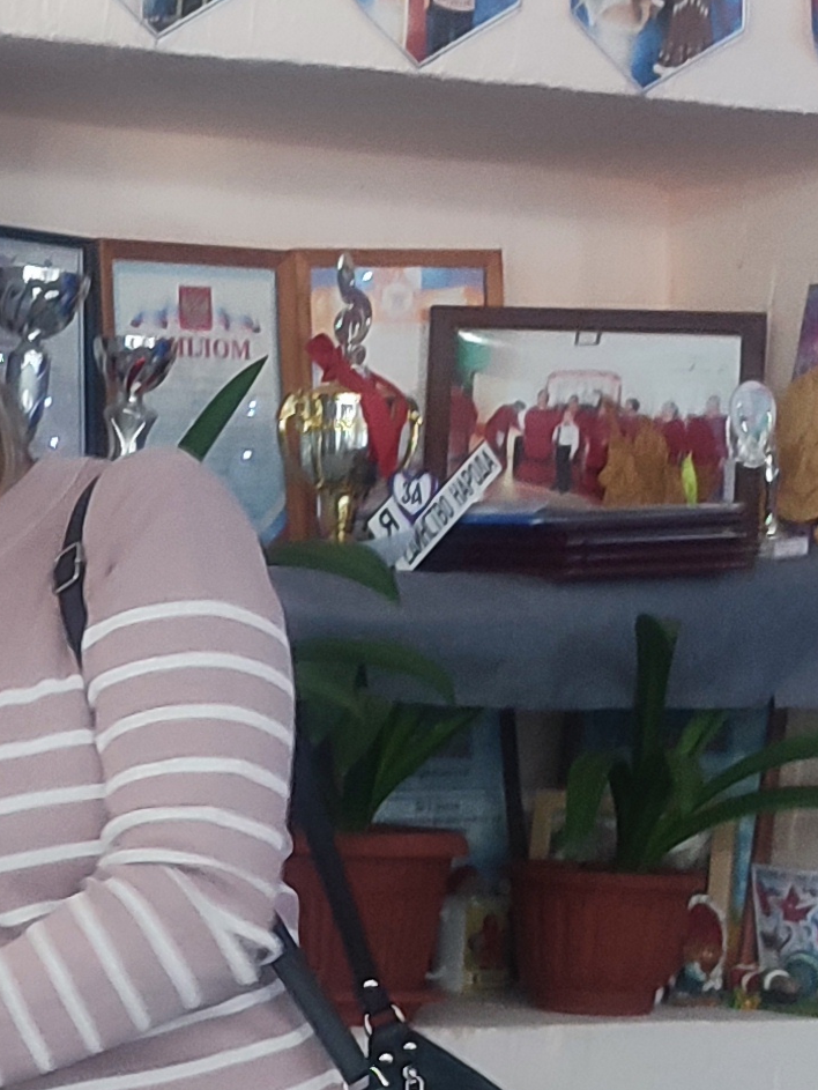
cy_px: 976
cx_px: -581
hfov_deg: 12.9
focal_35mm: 106
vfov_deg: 18.2
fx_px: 3338
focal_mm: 6.04
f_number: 1.9
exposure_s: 1/20
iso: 774
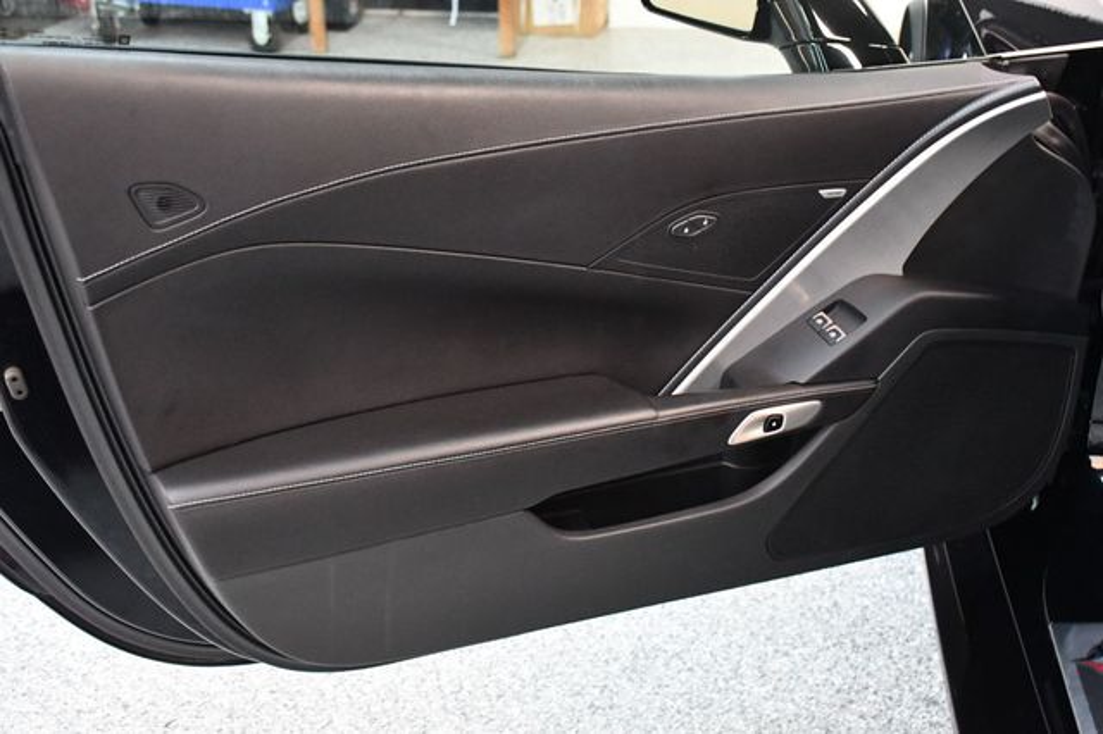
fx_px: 1562
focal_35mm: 51
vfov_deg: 26.5
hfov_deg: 38.9
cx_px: 552
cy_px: 367
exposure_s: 1/60
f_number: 4.2
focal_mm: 34
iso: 5600
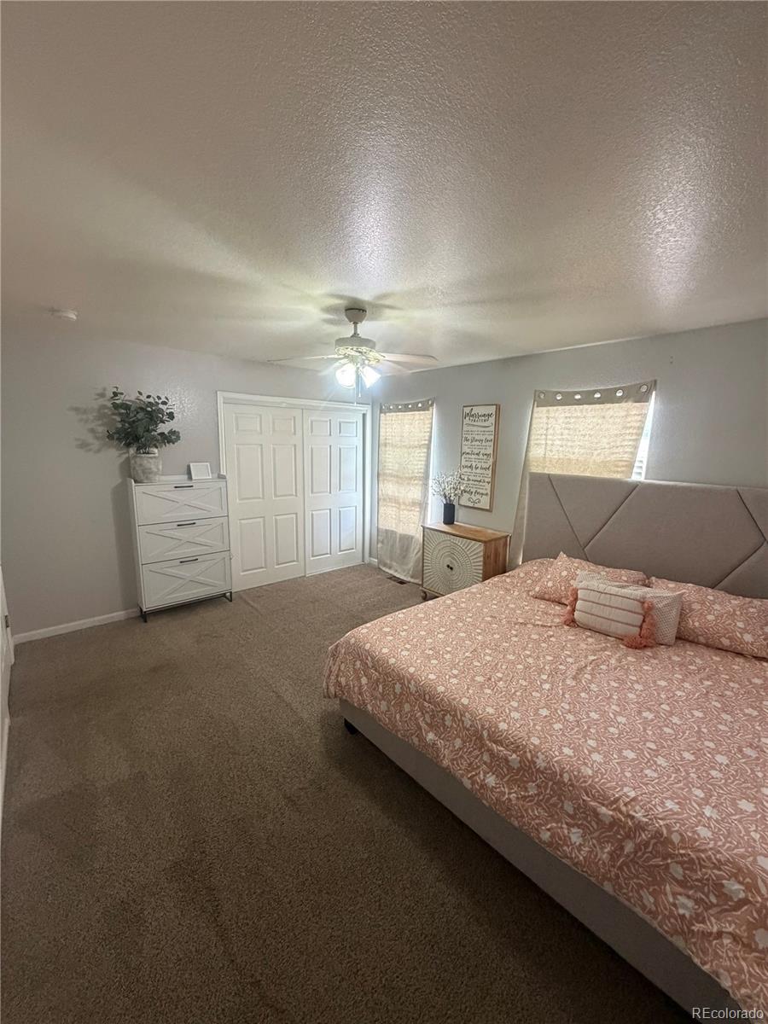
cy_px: 512
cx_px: 384
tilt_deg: -10.3
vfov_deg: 102.1
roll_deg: -0.9
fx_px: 414
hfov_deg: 85.7
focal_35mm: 14
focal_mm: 2.22
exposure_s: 1/60
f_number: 2.2
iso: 500
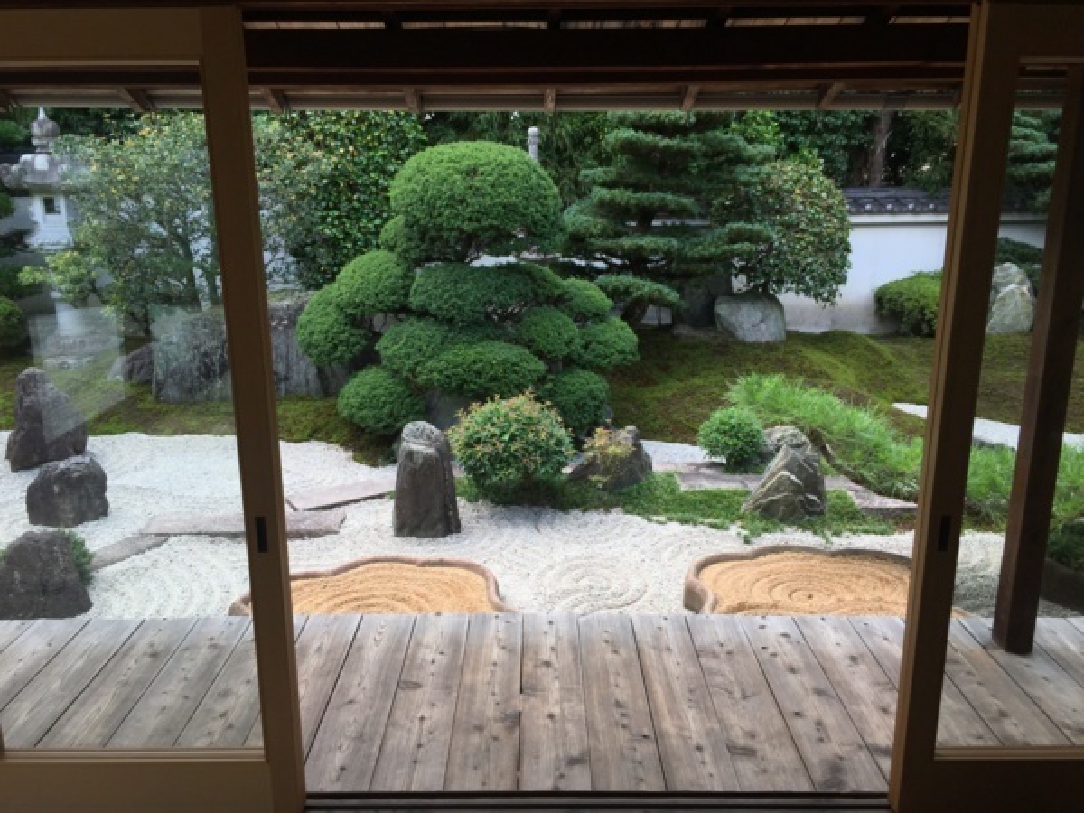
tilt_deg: -15.2
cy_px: 406
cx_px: 542
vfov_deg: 48.2
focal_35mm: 29
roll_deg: +0.3
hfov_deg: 61.7
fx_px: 908
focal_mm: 4.15
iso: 32
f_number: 2.2
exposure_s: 1/439
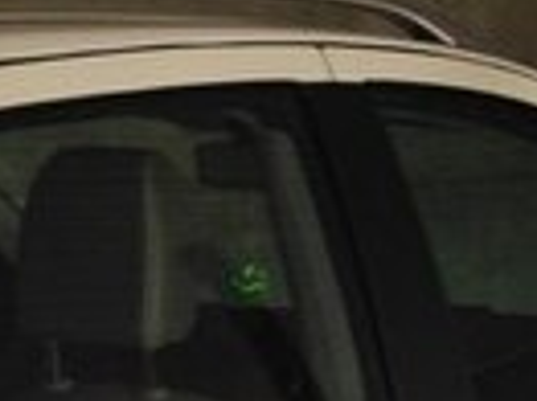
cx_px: 131
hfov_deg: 11.9
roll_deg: -1.1
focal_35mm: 166
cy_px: 906
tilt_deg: -17.0
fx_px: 2573
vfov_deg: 8.3
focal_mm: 4.12
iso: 64
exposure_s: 1/20
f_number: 2.4
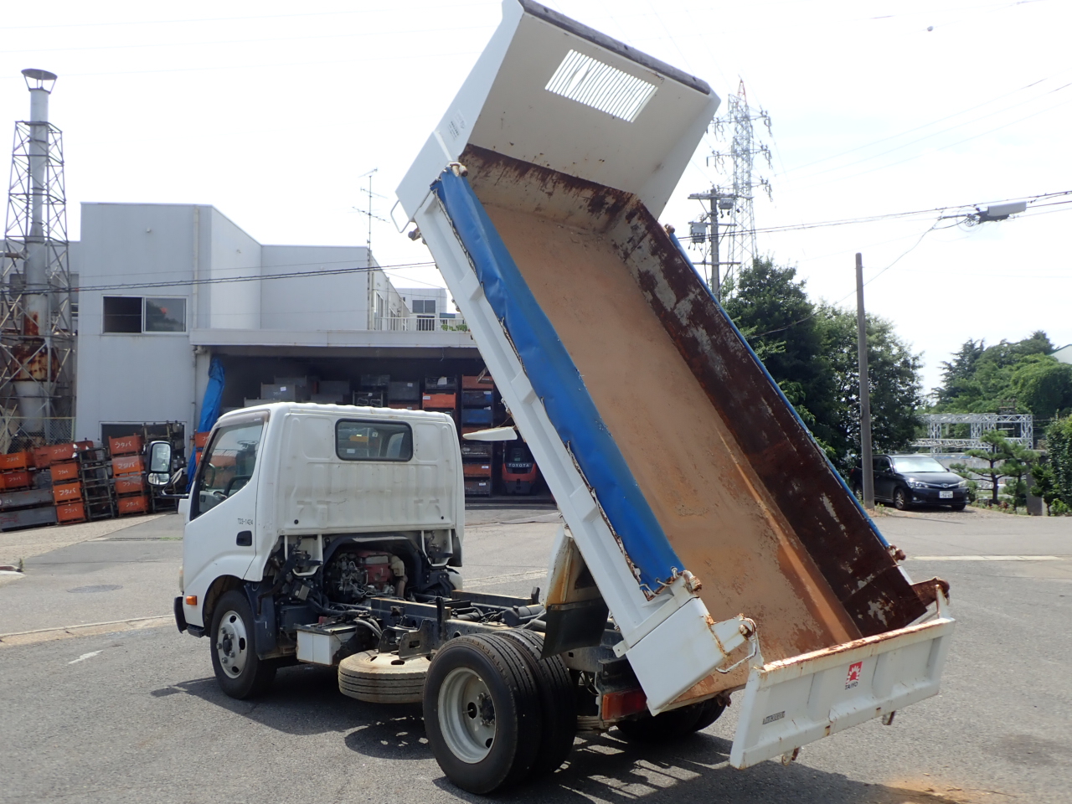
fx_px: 929
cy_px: 402
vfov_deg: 46.8
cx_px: 536
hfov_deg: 60.0
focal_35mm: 30
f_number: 3.2
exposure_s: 1/640
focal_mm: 5.5
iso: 100
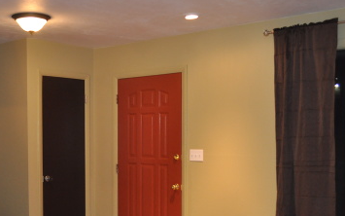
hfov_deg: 36.8
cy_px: 164
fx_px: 517
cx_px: 146
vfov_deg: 23.3
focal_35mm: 55
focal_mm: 20
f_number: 3.8
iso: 800
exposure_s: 1/60
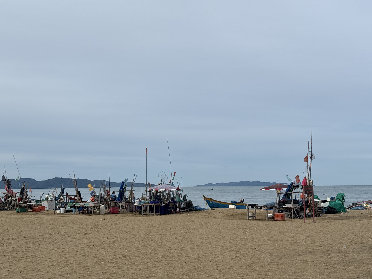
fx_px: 559
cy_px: 140
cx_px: 186
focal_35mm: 52
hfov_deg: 36.8
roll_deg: +0.8
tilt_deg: +4.5
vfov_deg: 28.0
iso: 40
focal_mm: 5.96
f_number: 1.6
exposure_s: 1/5348
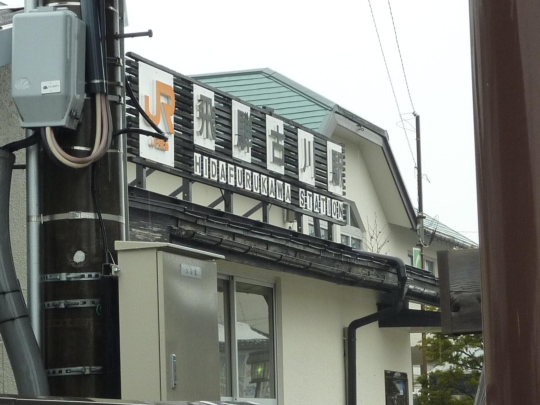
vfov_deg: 10.4
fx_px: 2231
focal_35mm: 143
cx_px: 298
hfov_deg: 13.8
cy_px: 196
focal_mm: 11
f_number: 4.1
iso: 160
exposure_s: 1/40
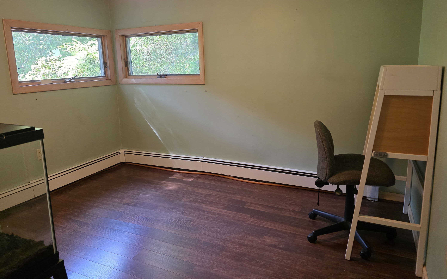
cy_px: 121
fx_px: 305
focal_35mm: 25
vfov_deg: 49.1
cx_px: 227
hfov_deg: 72.5
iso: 640
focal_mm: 6.3
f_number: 1.7
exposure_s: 1/120
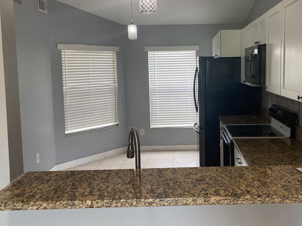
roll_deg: +0.6
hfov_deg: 49.4
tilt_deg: -1.2
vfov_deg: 38.6
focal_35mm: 37
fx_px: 323
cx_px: 197
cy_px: 95
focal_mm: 4.25
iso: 64
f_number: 1.8
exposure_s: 1/60
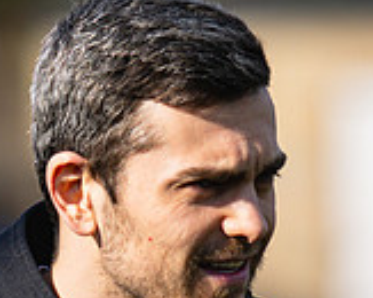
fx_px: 10045
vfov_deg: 1.7
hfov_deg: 2.1
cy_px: 283
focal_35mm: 911
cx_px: 79
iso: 80
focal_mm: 135
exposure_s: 1/3200
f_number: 1.8
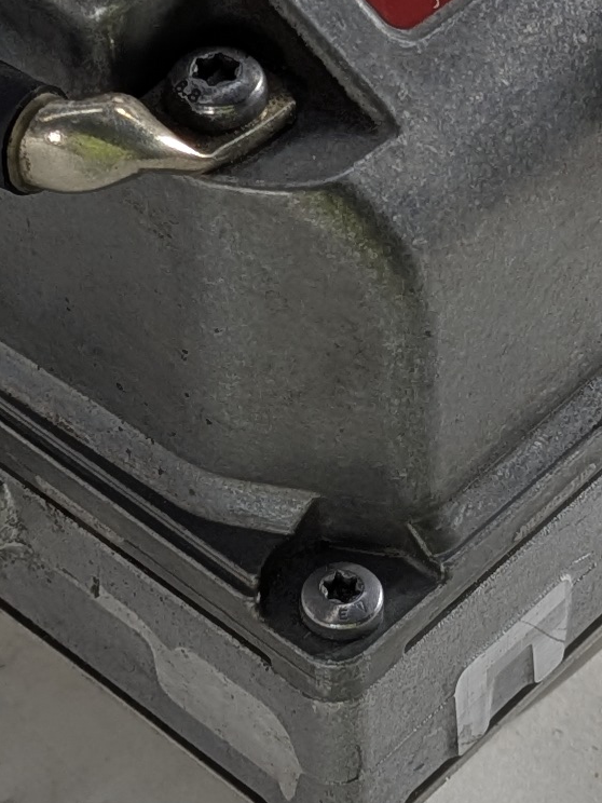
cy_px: -114
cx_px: 287
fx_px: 2991
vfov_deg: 14.9
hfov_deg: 11.5
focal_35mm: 129
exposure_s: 1/207
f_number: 1.7
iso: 29
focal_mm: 4.53
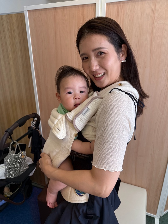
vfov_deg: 71.6
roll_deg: +0.1
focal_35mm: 24
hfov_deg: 56.8
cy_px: 112
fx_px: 155
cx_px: 84
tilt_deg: -21.4
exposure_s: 1/147
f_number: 1.78
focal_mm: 6.76
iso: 50
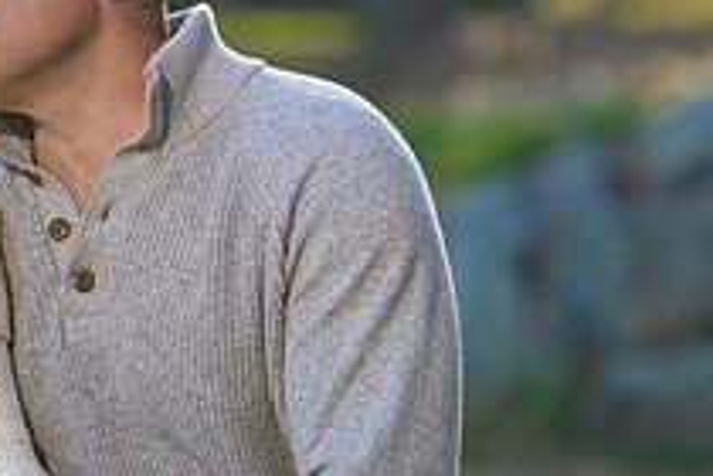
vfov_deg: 4.2
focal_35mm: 331
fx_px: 6555
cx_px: 177
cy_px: 270
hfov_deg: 6.2
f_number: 3.2
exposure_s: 1/500
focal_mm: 120
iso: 200
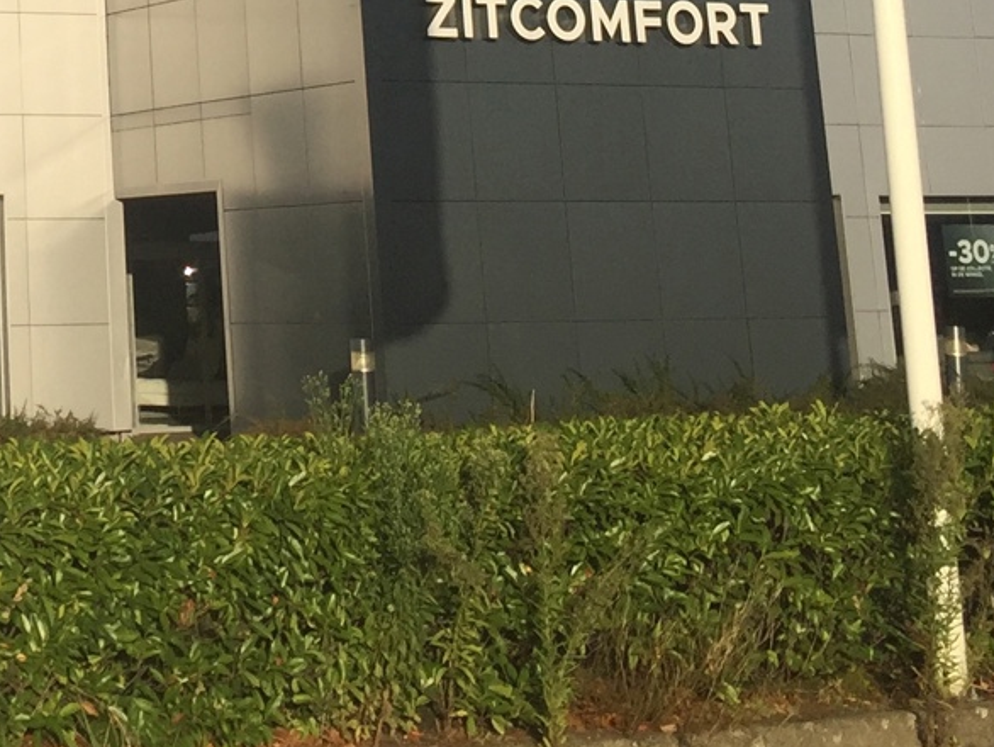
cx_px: -175
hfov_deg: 19.5
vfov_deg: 14.6
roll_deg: +0.6
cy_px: -357
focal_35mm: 95
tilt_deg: +13.9
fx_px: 2729
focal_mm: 4.15
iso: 32
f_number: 2.2
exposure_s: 1/2475
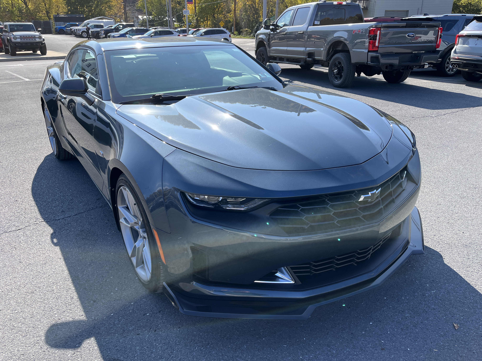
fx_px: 362
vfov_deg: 53.1
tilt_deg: -22.1
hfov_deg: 67.3
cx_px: 241
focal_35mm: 26
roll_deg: +0.3
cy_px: 180
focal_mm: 5.1
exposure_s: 1/1558
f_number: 1.6
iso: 50
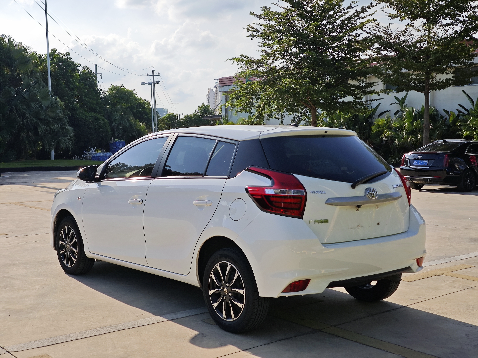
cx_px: 239
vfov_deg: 31.5
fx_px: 635
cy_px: 179
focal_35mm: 46
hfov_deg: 41.2
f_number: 1.6
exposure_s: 1/4370
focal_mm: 6.55
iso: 50
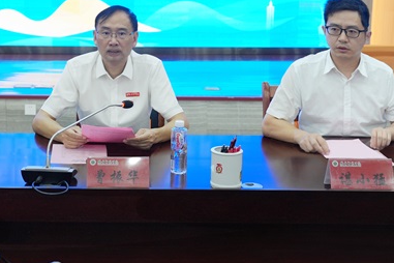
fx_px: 689
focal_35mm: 63
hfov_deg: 31.6
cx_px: 125
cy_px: 65
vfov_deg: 21.4
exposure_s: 1/160
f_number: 4
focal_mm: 40
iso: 800
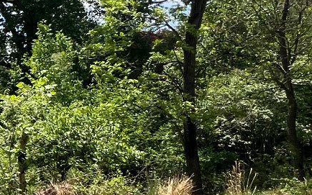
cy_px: 140
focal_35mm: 65
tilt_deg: -3.2
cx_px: -174
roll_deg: +0.1
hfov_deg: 23.9
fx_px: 553
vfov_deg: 19.9
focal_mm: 1.57
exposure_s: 1/1064
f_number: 1.8
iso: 32
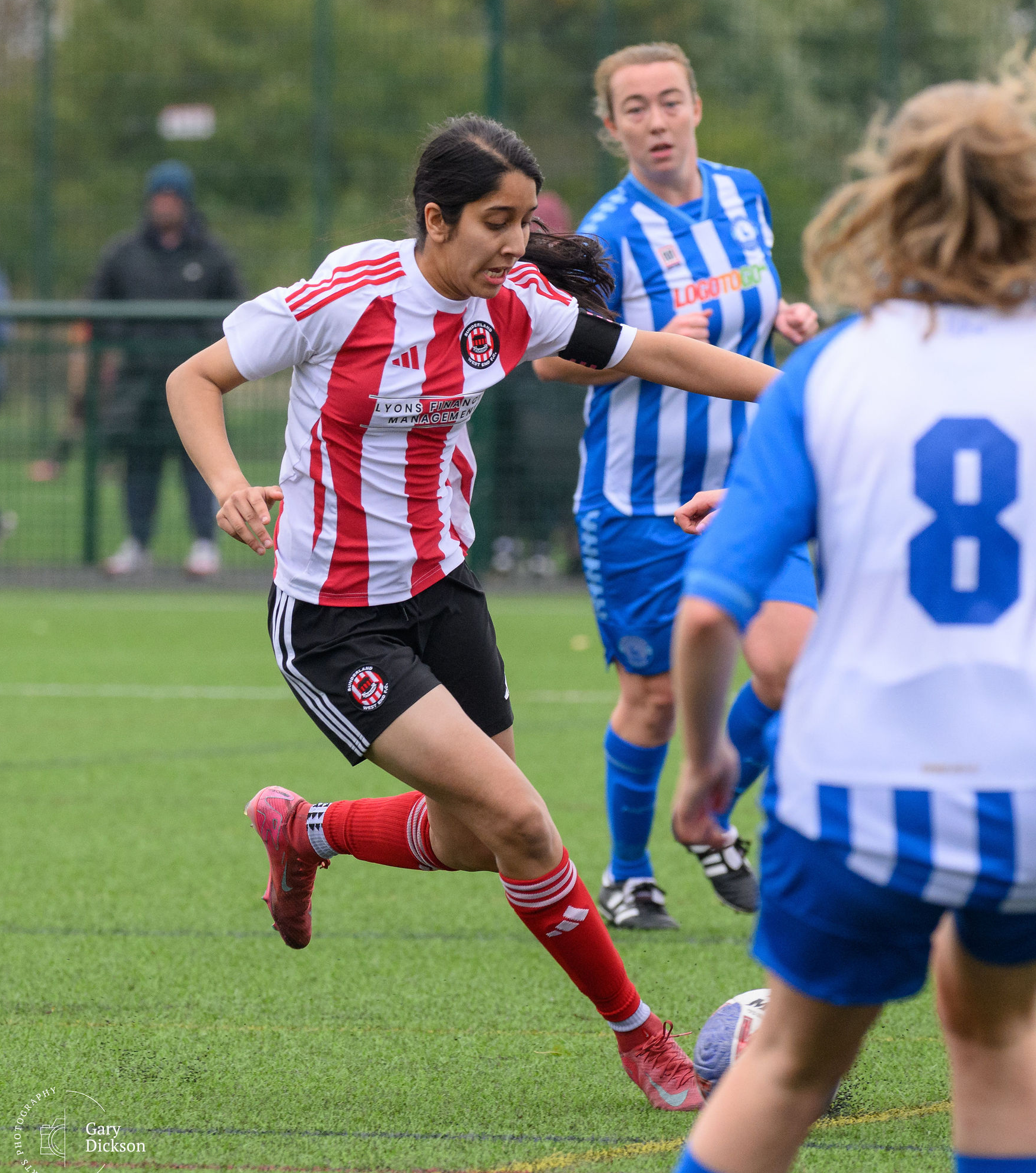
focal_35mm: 485
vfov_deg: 3.8
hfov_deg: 3.4
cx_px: 439
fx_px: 17543
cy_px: 640
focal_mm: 220
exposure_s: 1/1250
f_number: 5
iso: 1100
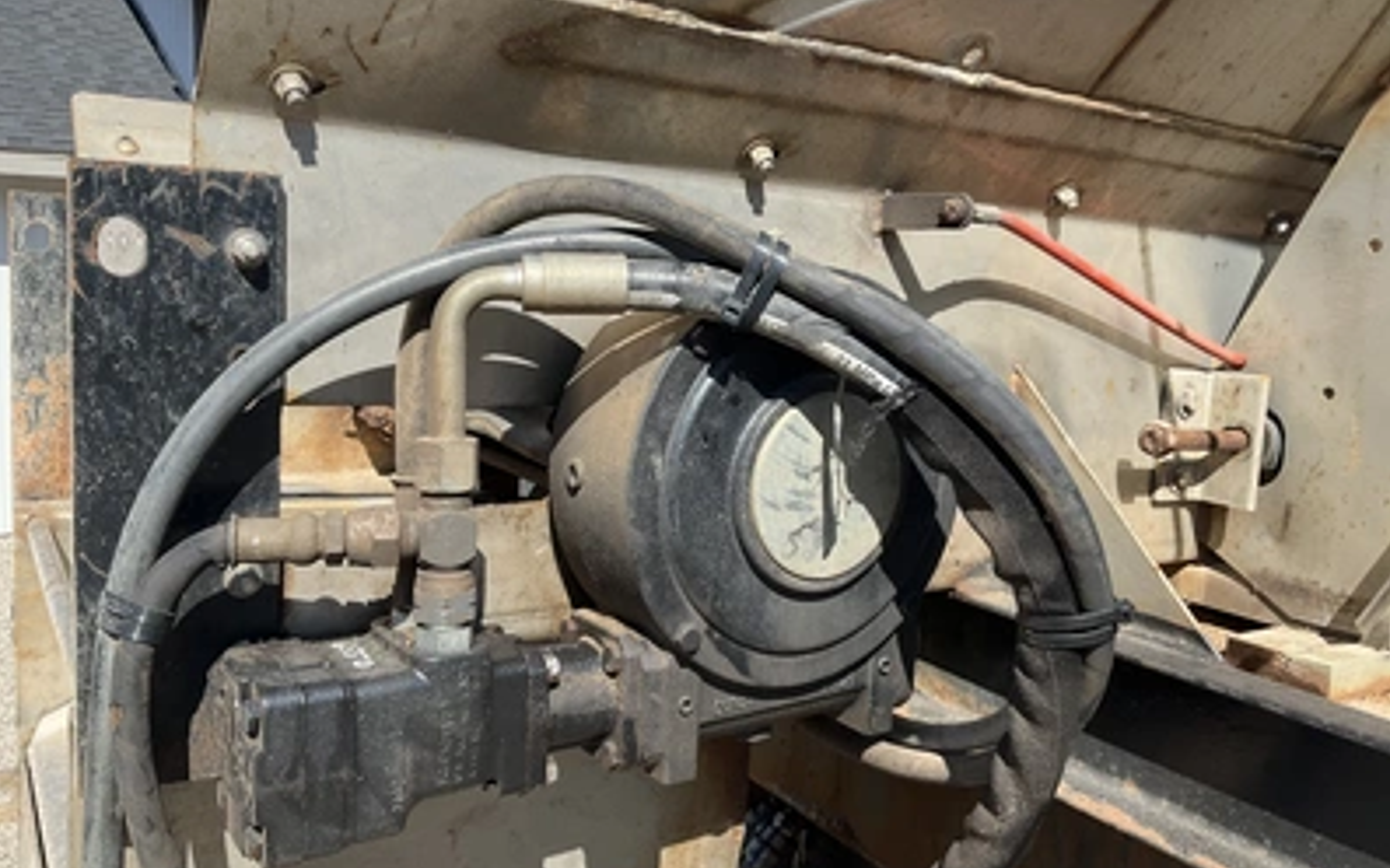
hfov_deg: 61.2
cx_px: 693
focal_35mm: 31
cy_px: 430
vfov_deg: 40.6
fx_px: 1174
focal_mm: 3
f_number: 1.8
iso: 25
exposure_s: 1/997
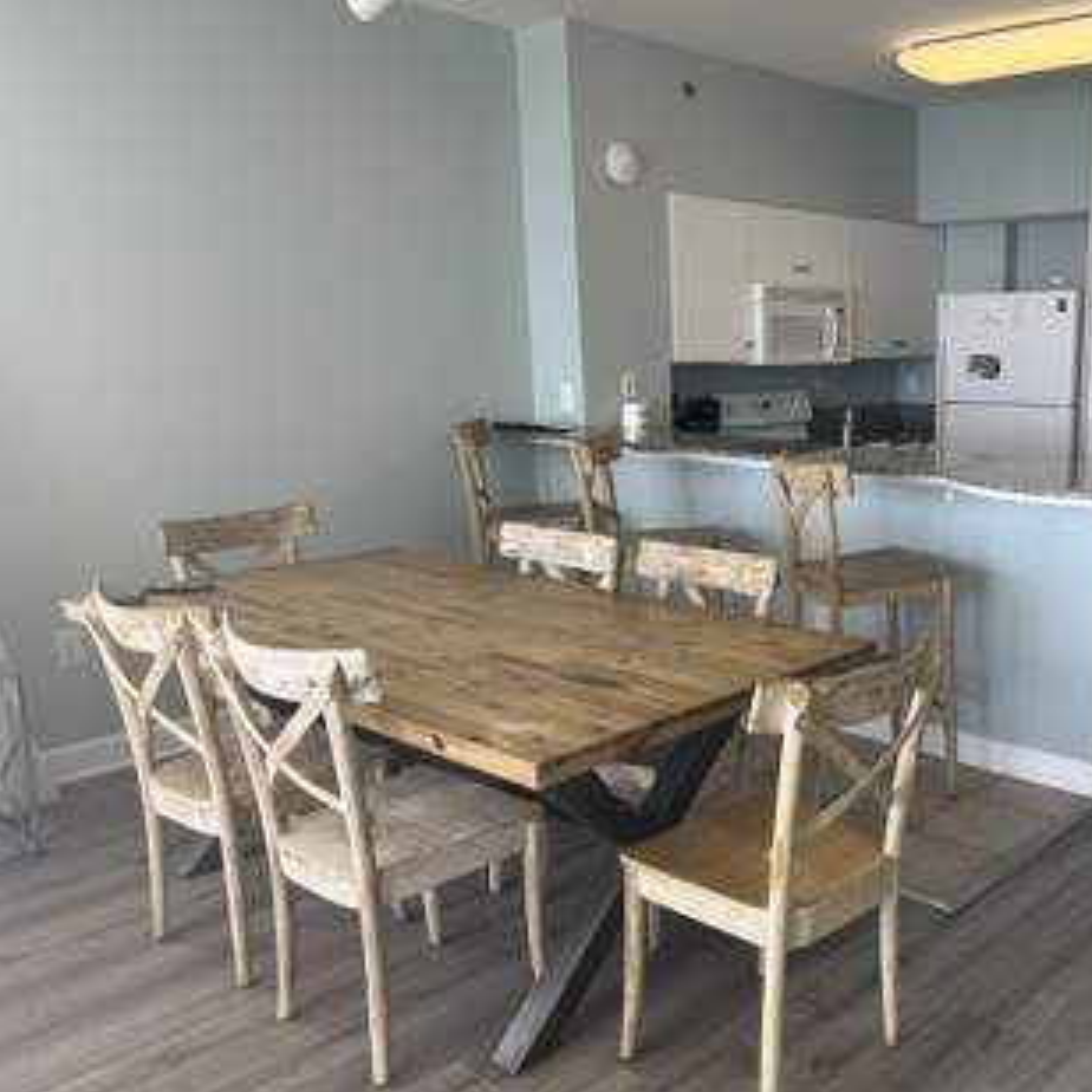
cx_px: 844
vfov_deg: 49.7
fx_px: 1178
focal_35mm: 33
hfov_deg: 47.5
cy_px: 548
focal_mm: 6.86
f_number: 1.78
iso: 100
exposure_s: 1/121
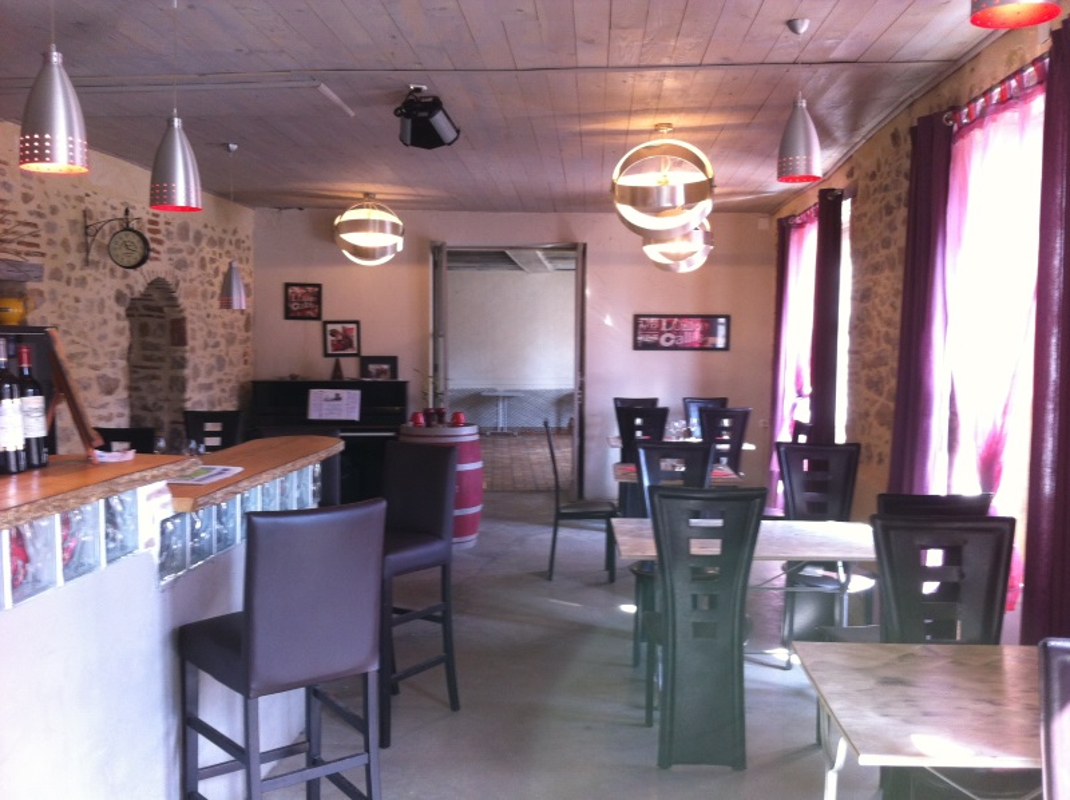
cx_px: 535
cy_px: 400
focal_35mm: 35
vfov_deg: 40.6
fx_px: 1081
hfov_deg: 52.7
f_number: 2.8
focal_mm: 3.85
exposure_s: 1/17
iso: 80
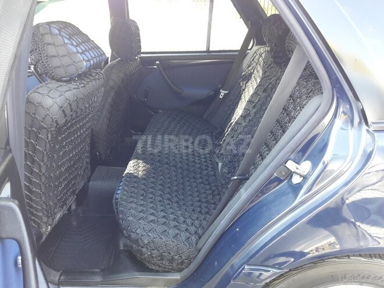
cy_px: 144
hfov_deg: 63.4
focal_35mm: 28
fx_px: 311
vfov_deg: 49.7
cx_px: 192
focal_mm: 3.7
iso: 125
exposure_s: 1/33
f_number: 1.9
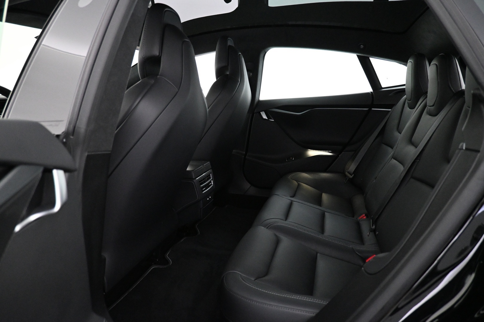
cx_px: 242
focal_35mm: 24
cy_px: 161
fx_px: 323
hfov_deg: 73.7
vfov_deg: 53.1
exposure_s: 1/50
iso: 4000
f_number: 3.5
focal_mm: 16
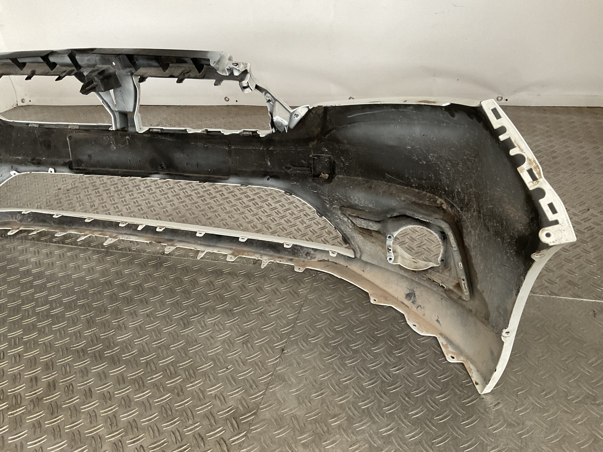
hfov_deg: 61.7
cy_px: 226
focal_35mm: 29
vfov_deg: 48.2
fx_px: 505
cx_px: 302
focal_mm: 3
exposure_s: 1/60
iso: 125
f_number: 1.8
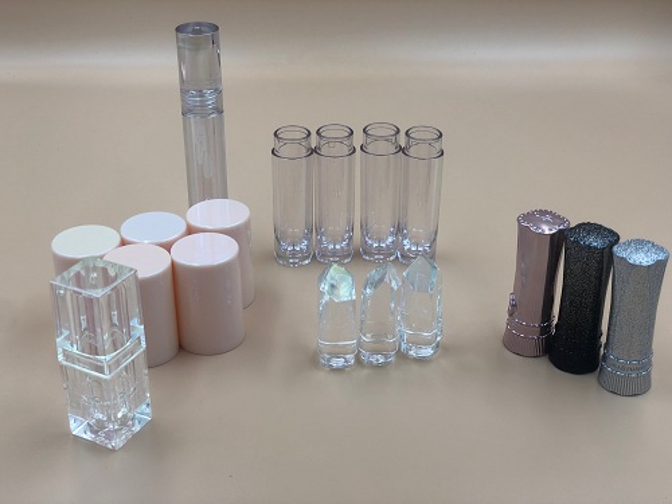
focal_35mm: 52
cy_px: 252
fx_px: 1009
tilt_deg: -29.6
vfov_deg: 28.0
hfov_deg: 36.8
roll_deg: +0.5
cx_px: 336
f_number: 2.4
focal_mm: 6
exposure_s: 1/50
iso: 16
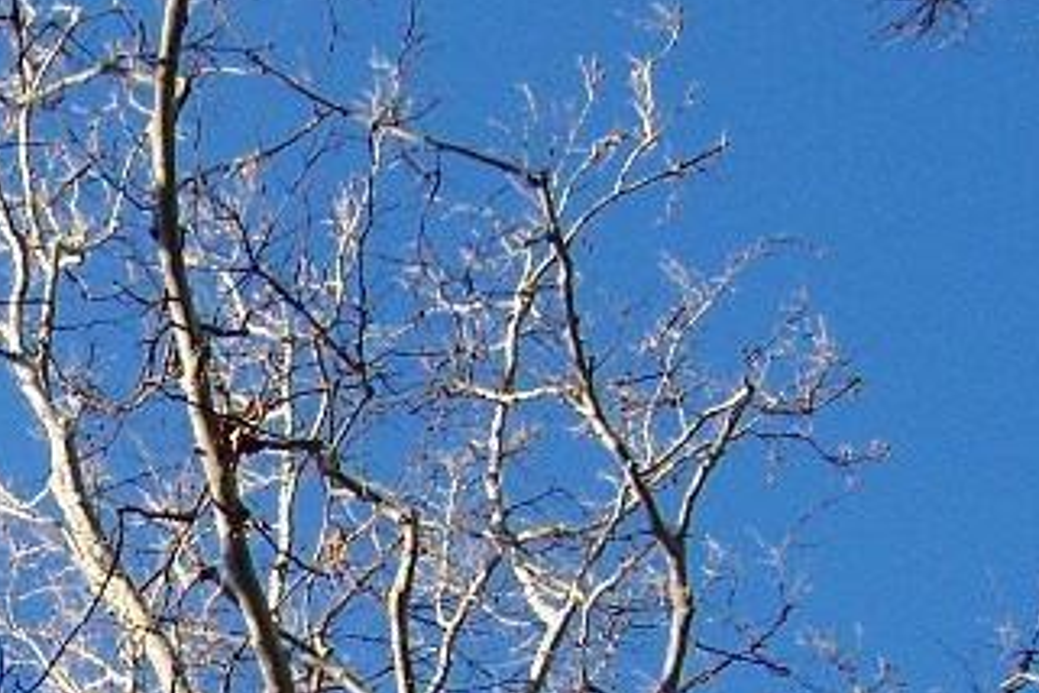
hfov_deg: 15.8
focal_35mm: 123
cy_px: 1085
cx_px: -340
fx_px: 3550
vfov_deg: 10.7
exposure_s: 1/320
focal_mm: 6.3
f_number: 2.8
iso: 80
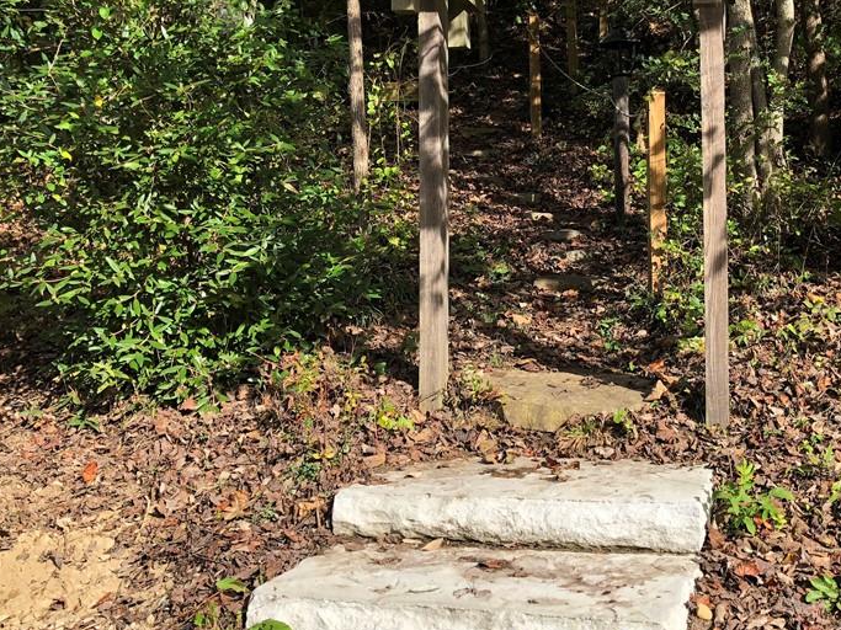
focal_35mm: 42
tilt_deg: +4.6
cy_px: 214
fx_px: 1020
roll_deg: +2.3
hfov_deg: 44.1
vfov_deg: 34.1
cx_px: 571
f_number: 1.8
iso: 20
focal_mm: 4
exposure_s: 1/522
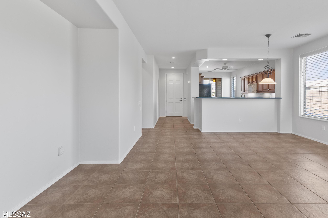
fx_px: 173
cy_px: 96
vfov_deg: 64.3
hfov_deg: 86.9
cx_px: 173
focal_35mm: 19
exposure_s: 1/5
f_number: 13
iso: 1250
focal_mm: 16
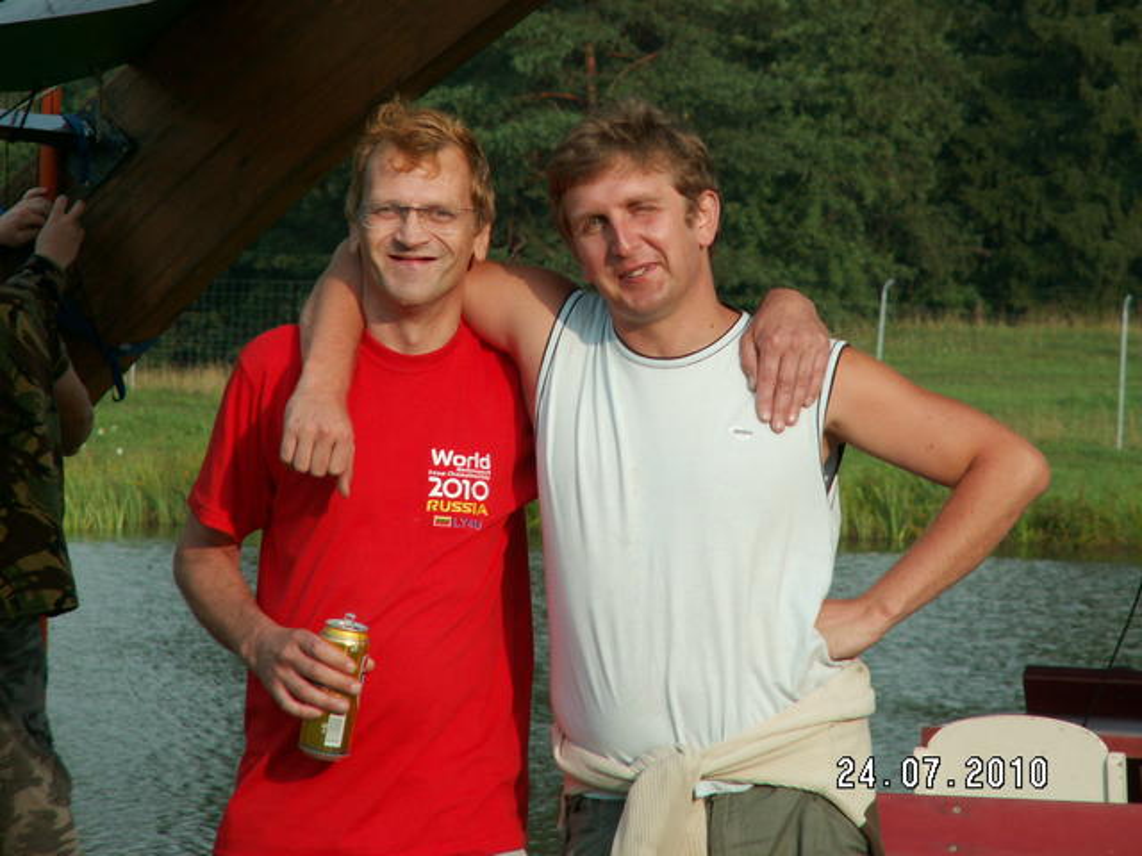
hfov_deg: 8.1
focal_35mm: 243
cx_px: 571
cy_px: 428
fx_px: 8017
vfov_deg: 6.1
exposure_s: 1/320
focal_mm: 39.73
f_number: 4.5
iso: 50
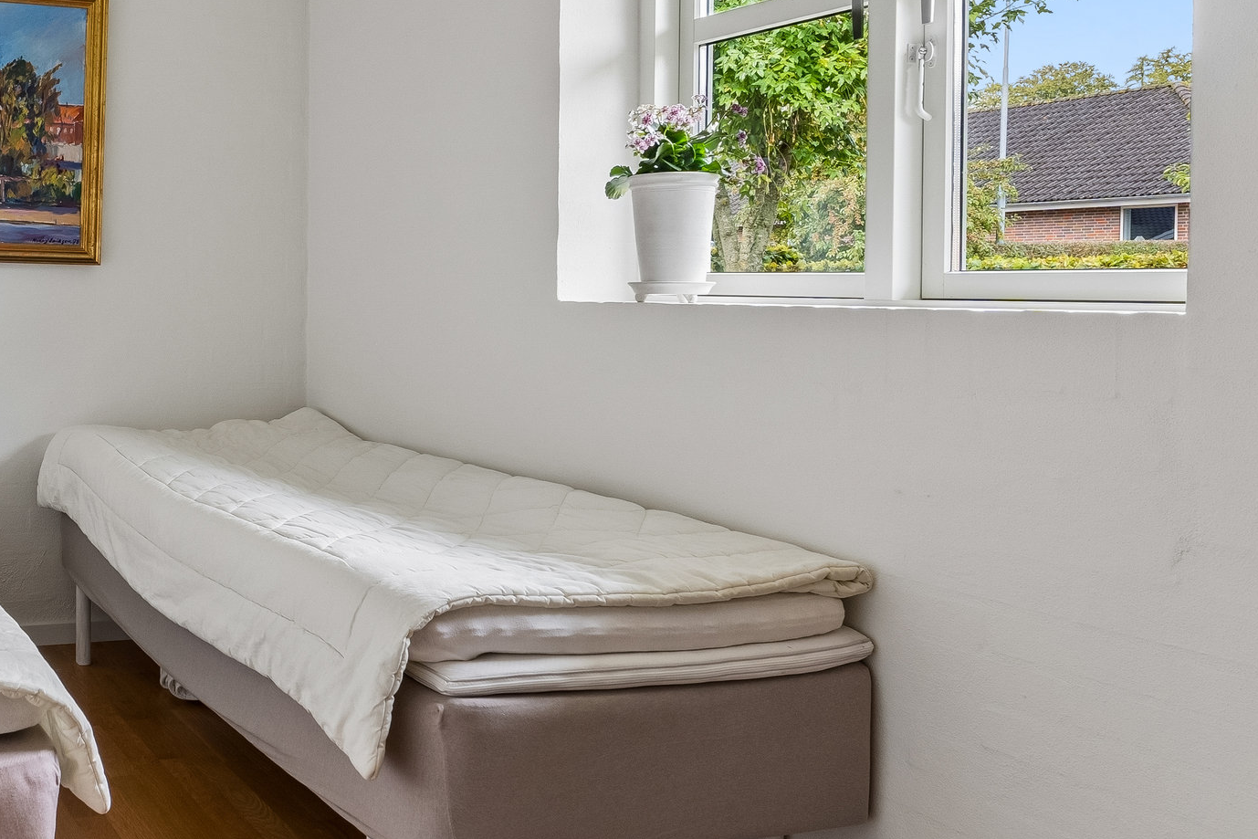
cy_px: 309
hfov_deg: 45.7
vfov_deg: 35.2
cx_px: 96
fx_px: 1312
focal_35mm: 38
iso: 400
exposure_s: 1/15
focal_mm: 11.5
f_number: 8
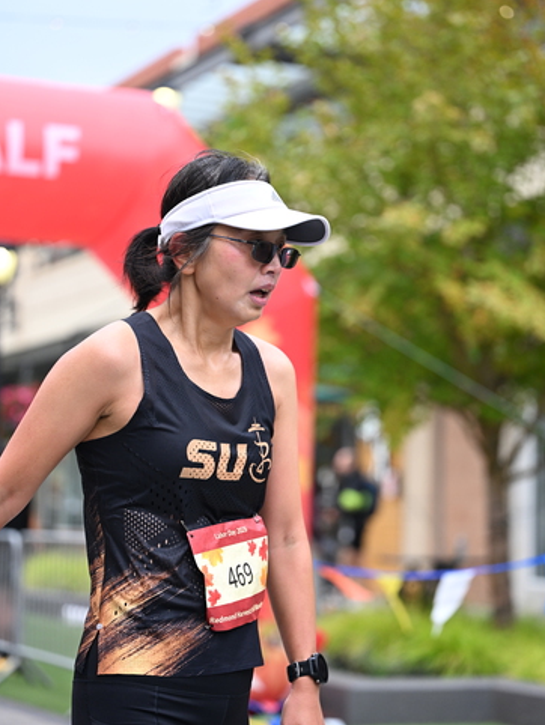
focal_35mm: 91
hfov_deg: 16.3
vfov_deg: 21.5
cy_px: 359
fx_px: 1909
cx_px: 273
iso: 1000
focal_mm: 83
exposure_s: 1/2000
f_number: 2.8
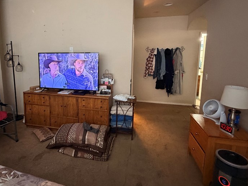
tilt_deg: -8.3
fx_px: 150
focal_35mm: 21
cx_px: 98
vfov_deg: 62.8
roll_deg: -0.3
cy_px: 73
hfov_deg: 78.0
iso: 500
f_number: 2.2
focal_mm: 2.22
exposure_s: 1/48
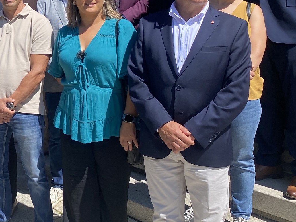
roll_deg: +0.9
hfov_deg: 29.6
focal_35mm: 60
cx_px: -12
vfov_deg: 24.1
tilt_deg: -5.7
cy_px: 48
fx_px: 513
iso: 32
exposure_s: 1/1779
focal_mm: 4.25
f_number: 1.8
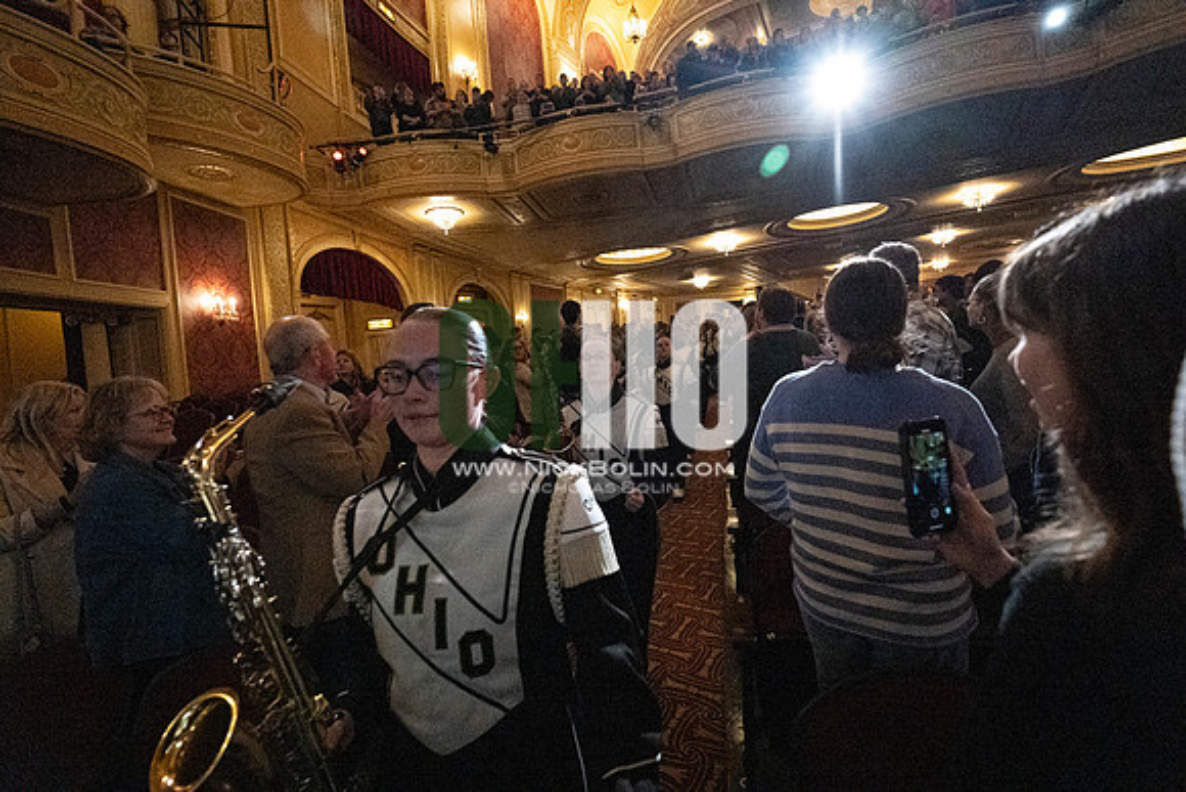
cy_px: 396
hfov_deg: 95.0
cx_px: 593
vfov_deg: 72.1
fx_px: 544
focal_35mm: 16
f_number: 4
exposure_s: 1/400
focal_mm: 16.5
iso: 40637
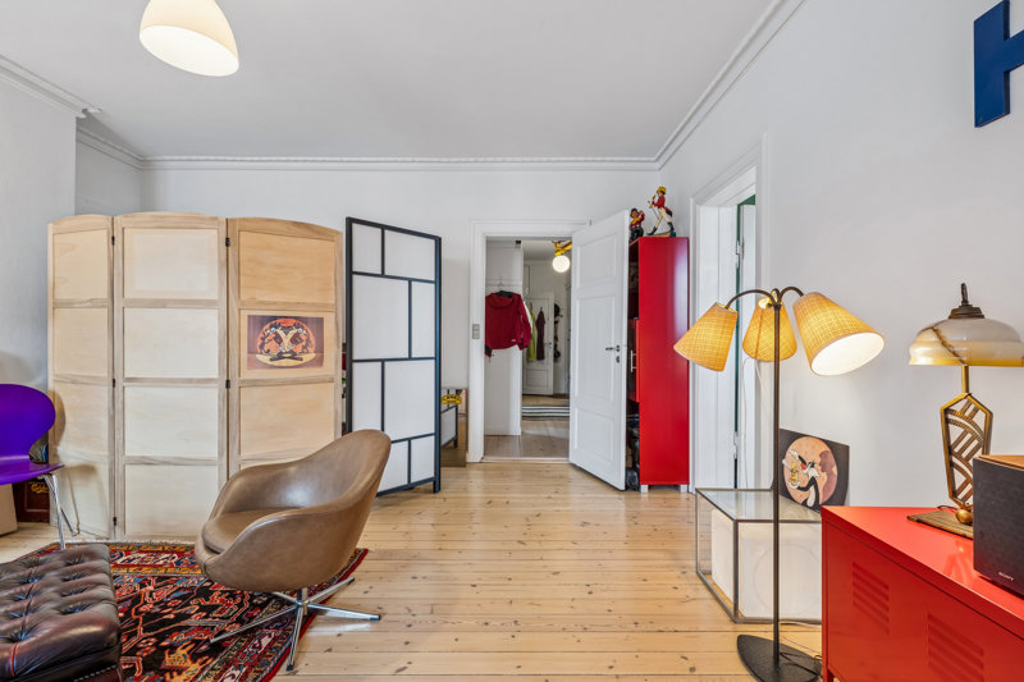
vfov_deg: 73.7
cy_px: 341
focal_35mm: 16
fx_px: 455
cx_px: 512
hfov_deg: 96.7
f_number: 11
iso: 160
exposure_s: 1/1.67
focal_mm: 16
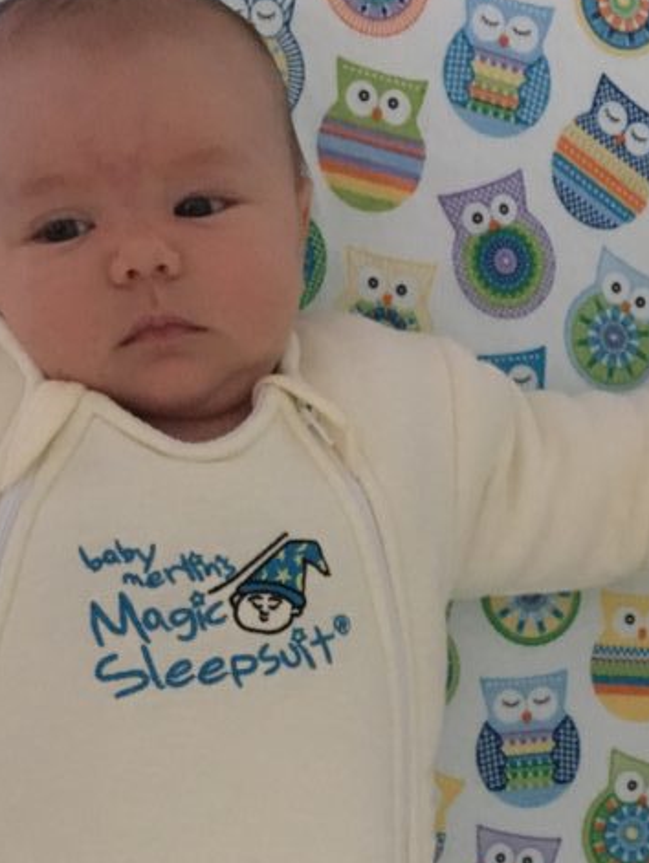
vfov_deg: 29.9
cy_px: 705
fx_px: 1573
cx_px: 226
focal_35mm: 63
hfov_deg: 23.2
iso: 400
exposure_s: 1/15
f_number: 2.2
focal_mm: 4.15
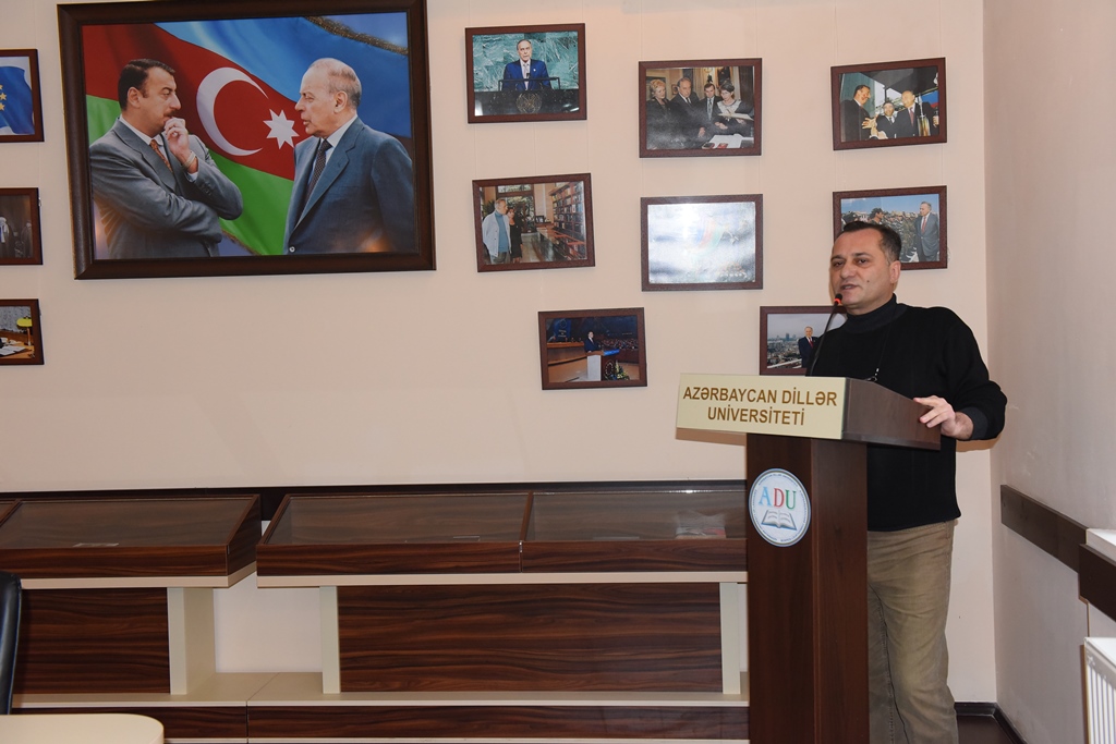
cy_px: 372
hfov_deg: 48.5
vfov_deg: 33.4
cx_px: 558
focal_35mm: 40
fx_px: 1240
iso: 2500
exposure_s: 1/160
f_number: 5.6
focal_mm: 40
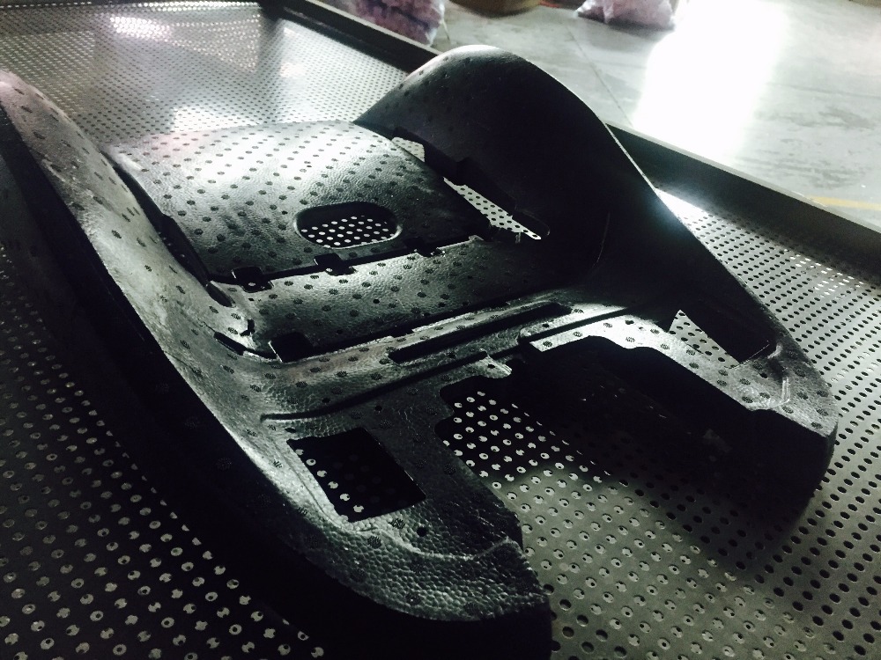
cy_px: 330
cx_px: 440
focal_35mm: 29
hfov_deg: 61.7
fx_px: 738
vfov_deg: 48.2
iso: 250
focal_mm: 4.15
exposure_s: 1/33
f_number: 2.2
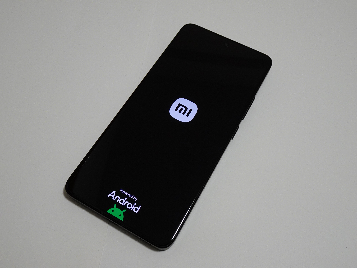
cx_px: 178
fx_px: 361
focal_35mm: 35
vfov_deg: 40.7
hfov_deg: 52.6
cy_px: 134
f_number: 4
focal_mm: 5.9
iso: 200
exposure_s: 1/15
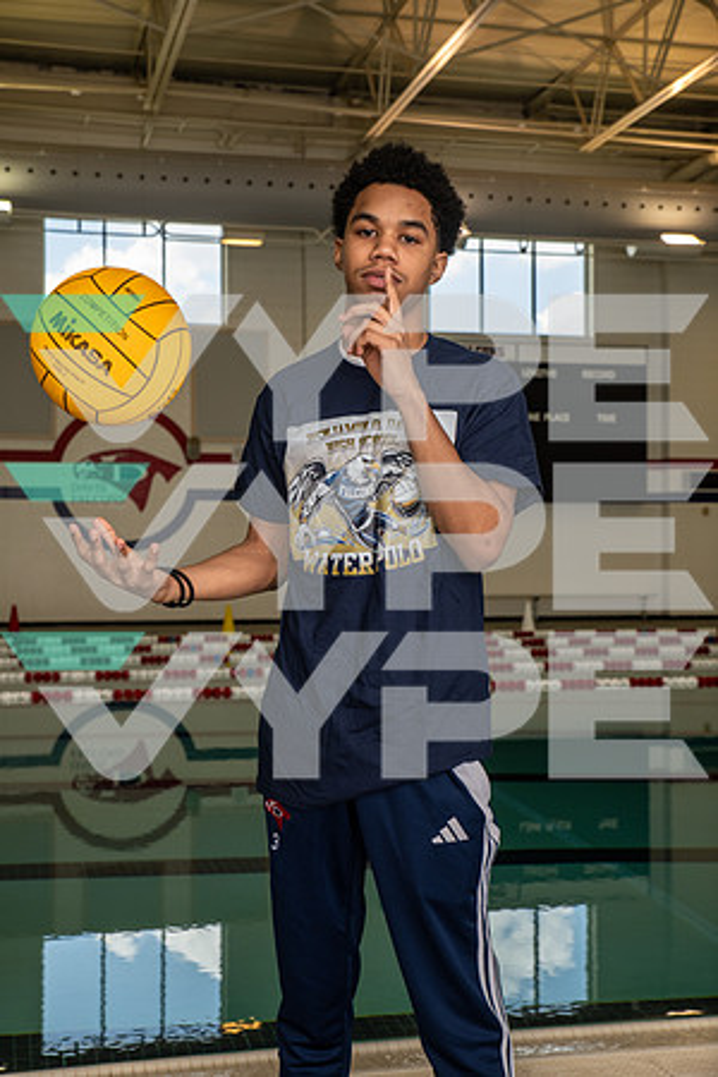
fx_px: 1556
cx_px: 359
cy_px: 538
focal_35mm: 52
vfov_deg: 38.2
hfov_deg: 26.0
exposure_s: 1/250
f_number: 7.1
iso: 640
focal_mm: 52
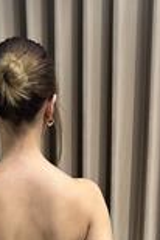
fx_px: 575
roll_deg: +0.1
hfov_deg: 15.8
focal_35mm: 86
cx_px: 65
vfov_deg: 20.3
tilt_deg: -20.3
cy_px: 362
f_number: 1.78
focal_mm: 6.86
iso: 80
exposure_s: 1/587
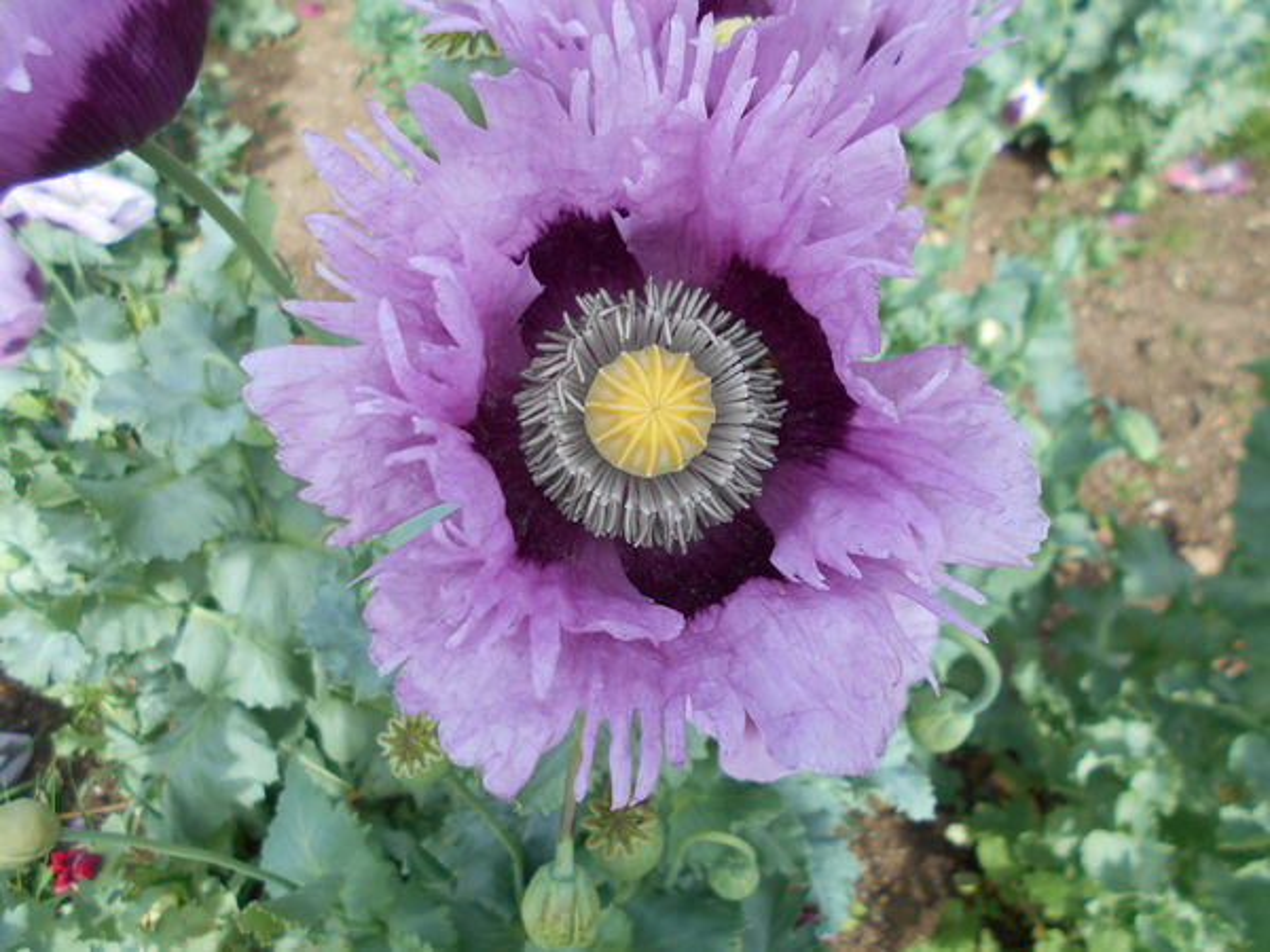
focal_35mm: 26
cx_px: 635
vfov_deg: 53.1
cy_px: 476
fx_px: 954
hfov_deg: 67.3
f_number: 3.2
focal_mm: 4.6
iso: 80
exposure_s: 1/320
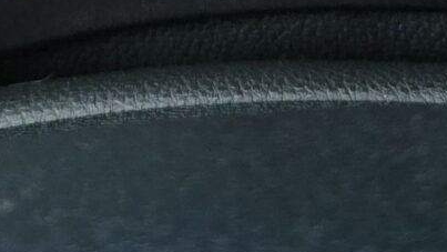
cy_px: -691
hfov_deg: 13.5
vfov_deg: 6.4
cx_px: 87
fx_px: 1885
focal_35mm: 159
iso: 50
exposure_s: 1/180
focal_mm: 6.3
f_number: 1.7
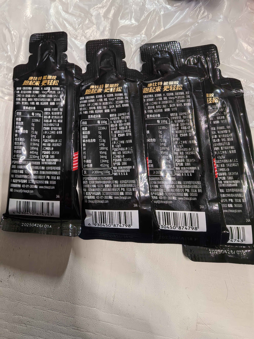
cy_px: 170
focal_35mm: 24
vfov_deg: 71.6
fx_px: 235
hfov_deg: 56.8
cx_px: 127
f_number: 2.2
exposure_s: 1/50
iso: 125
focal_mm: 1.95
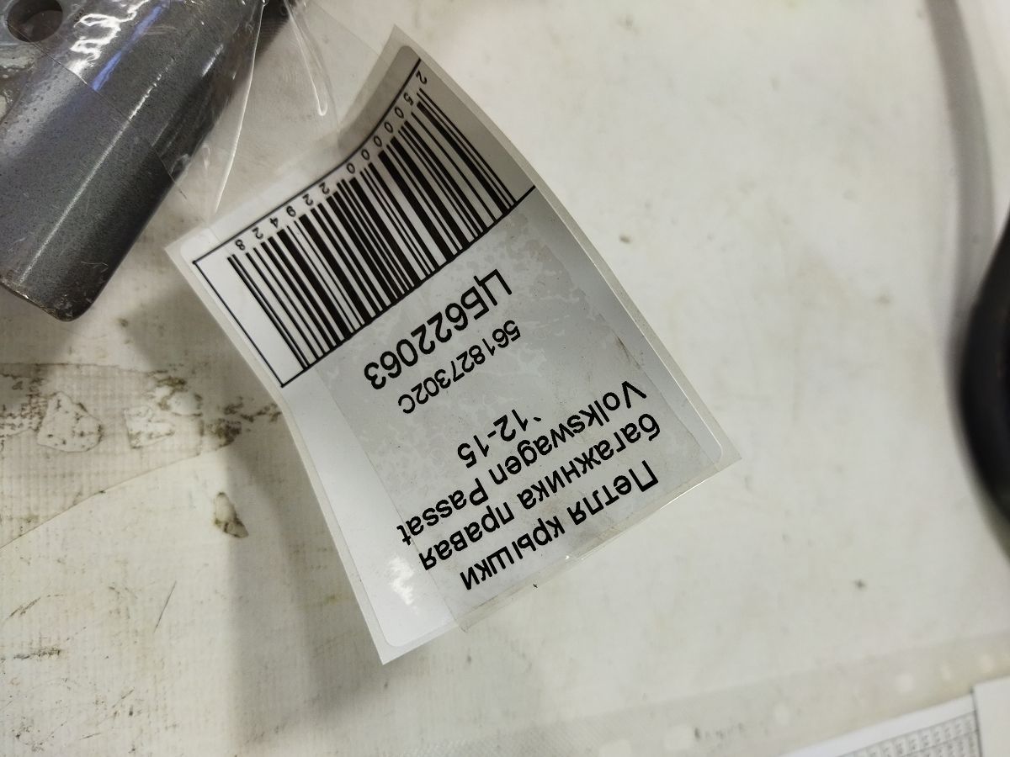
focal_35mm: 27
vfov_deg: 51.4
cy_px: 378
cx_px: 505
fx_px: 788
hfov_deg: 65.3
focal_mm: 4.71
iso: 100
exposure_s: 1/218
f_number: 1.79
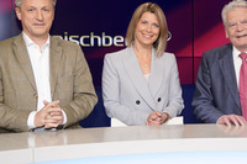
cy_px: 84
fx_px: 542
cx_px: 237
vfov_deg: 17.2
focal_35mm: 79
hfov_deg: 24.7
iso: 2000
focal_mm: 35
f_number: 5
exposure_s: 1/160
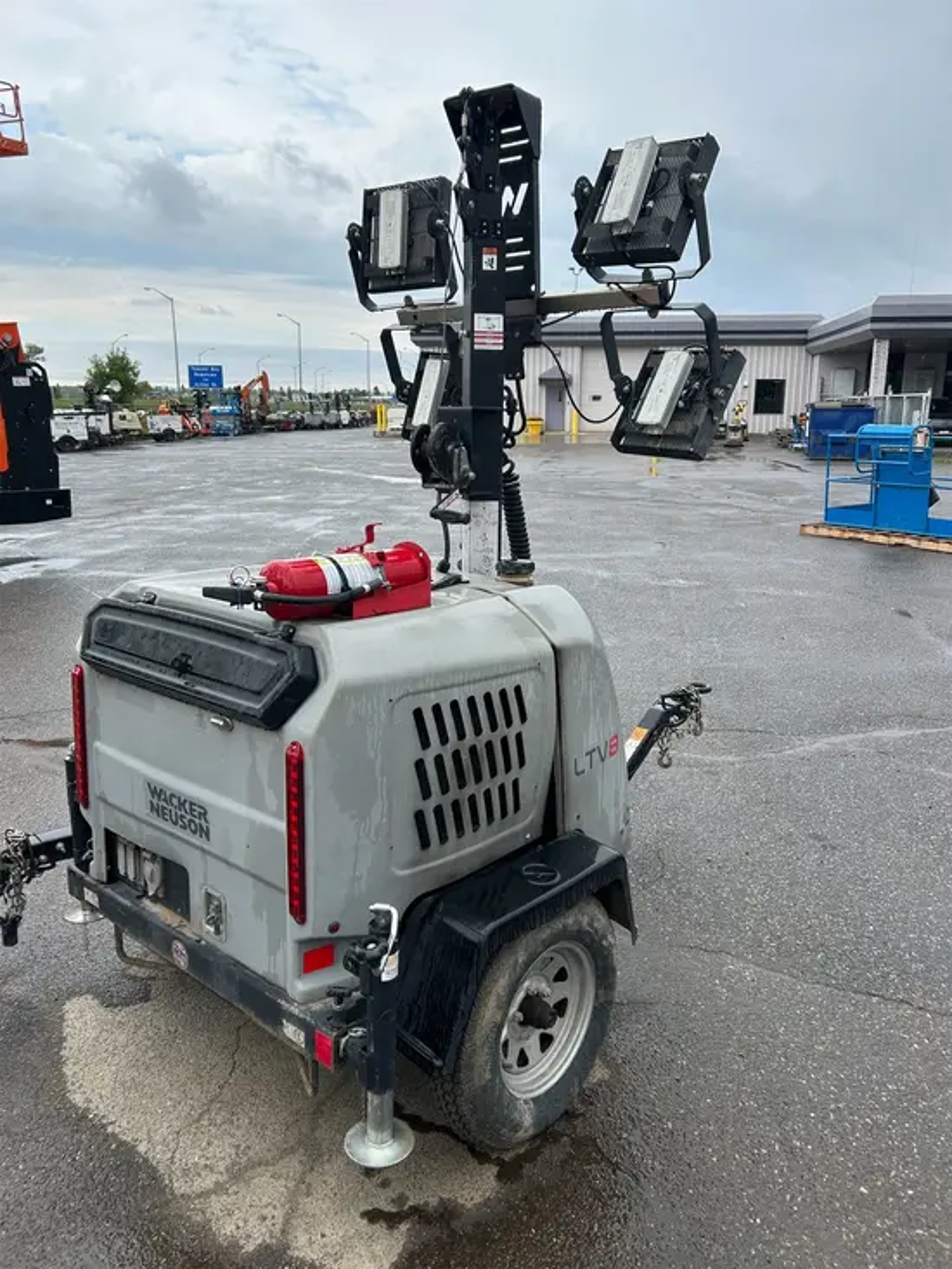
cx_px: 476
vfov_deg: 67.3
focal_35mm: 26
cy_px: 634
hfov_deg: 53.1
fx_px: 953
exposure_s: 1/2008
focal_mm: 5.7
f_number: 1.5
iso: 50
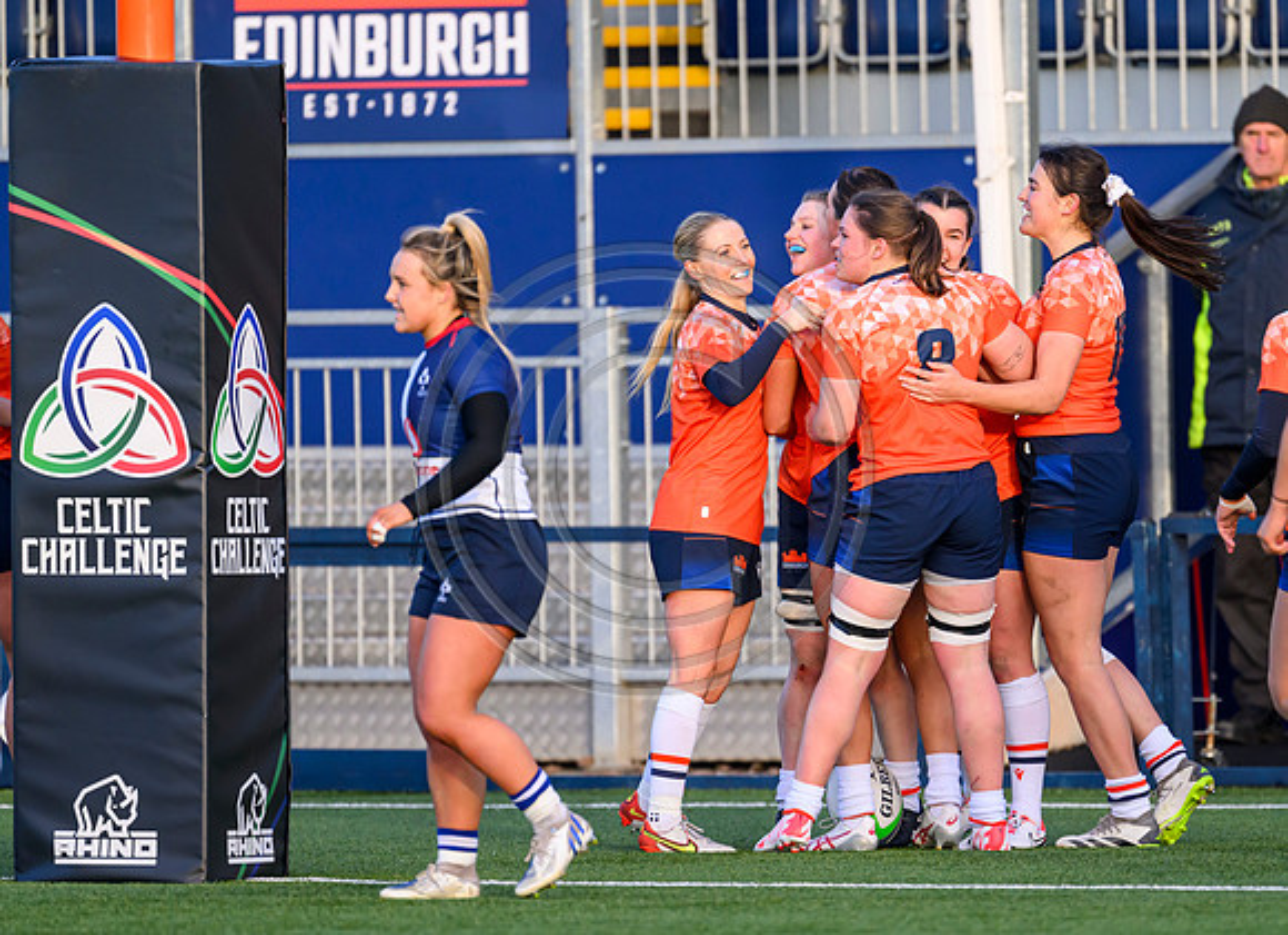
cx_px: 866
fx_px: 28309
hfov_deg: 2.6
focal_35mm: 770
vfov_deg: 1.9
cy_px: 553
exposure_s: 1/1600
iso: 1250
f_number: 4
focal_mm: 560
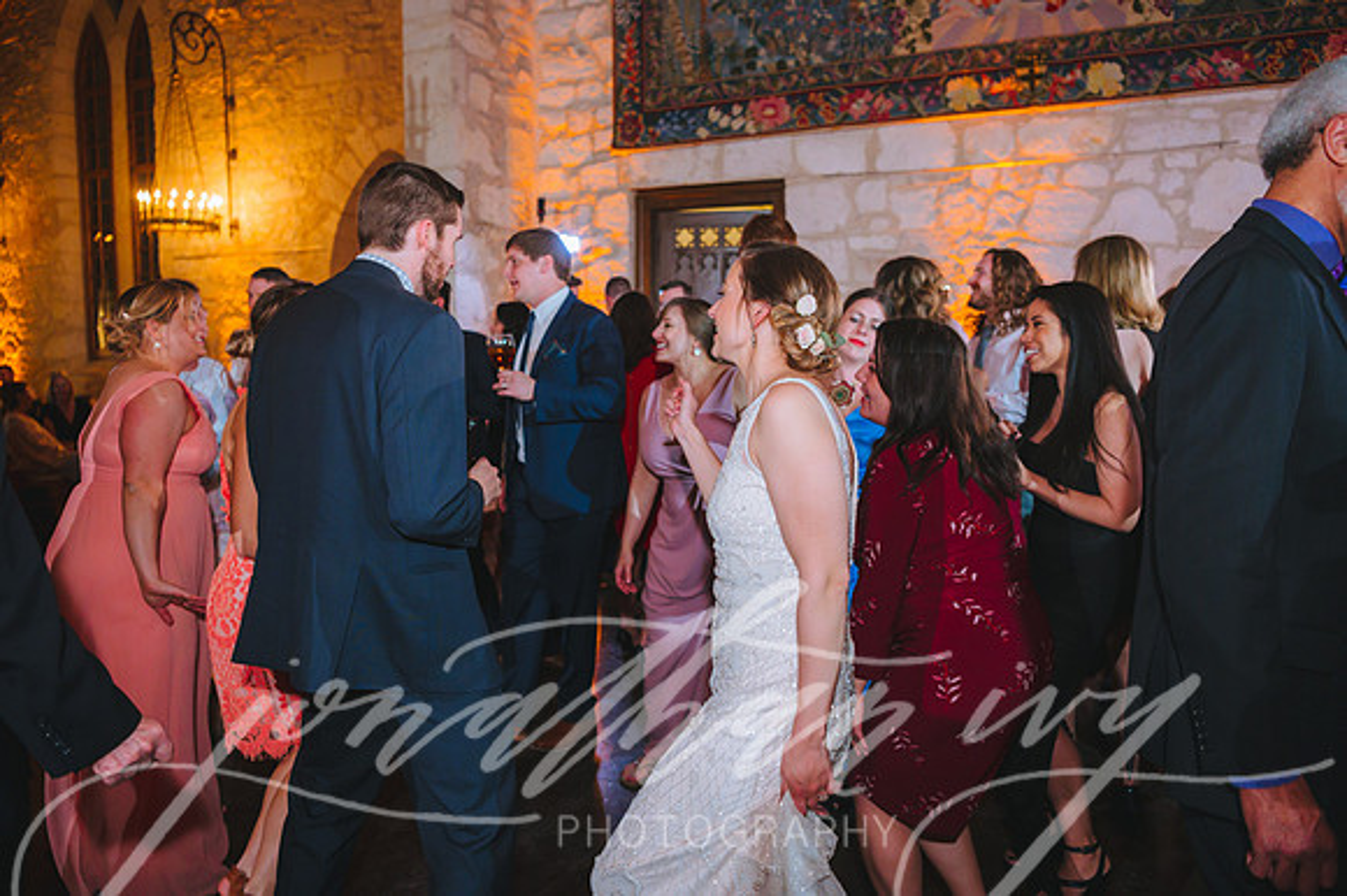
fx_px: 1010
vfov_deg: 47.9
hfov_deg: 67.4
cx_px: 674
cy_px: 448
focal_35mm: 27
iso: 2500
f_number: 2.8
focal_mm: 27
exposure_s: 1/80
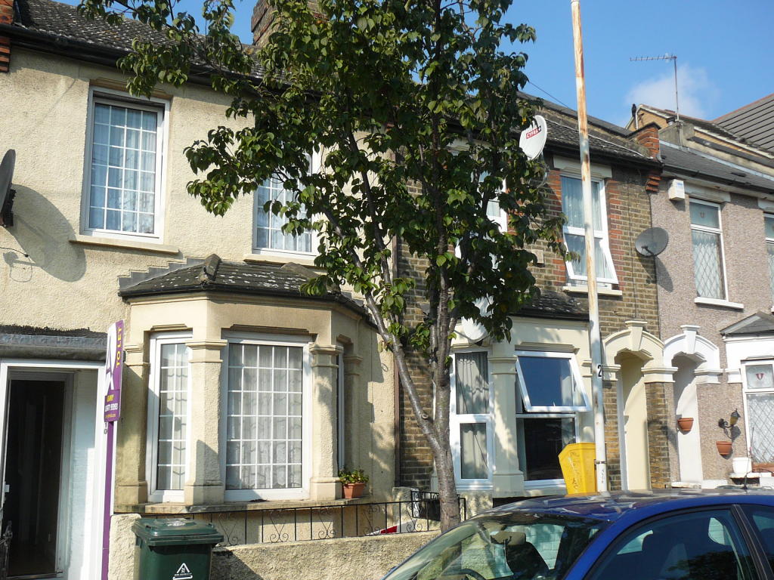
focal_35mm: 35
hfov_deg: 52.6
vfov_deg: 40.7
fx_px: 783
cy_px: 290
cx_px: 387
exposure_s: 1/400
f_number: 5
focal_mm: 5.2
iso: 80
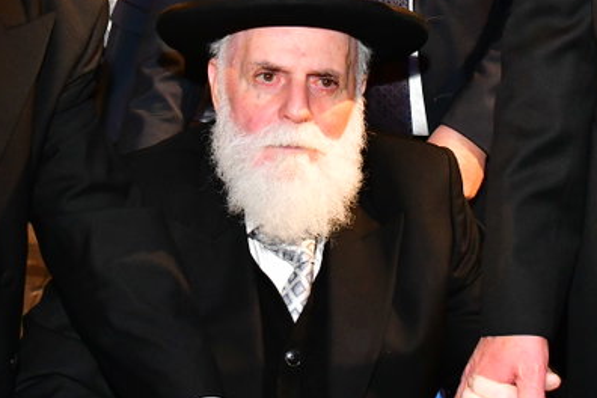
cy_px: -43
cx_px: 265
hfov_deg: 20.6
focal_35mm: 99
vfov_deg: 13.5
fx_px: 1642
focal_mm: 28
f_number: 5.6
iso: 1600
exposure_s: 1/125
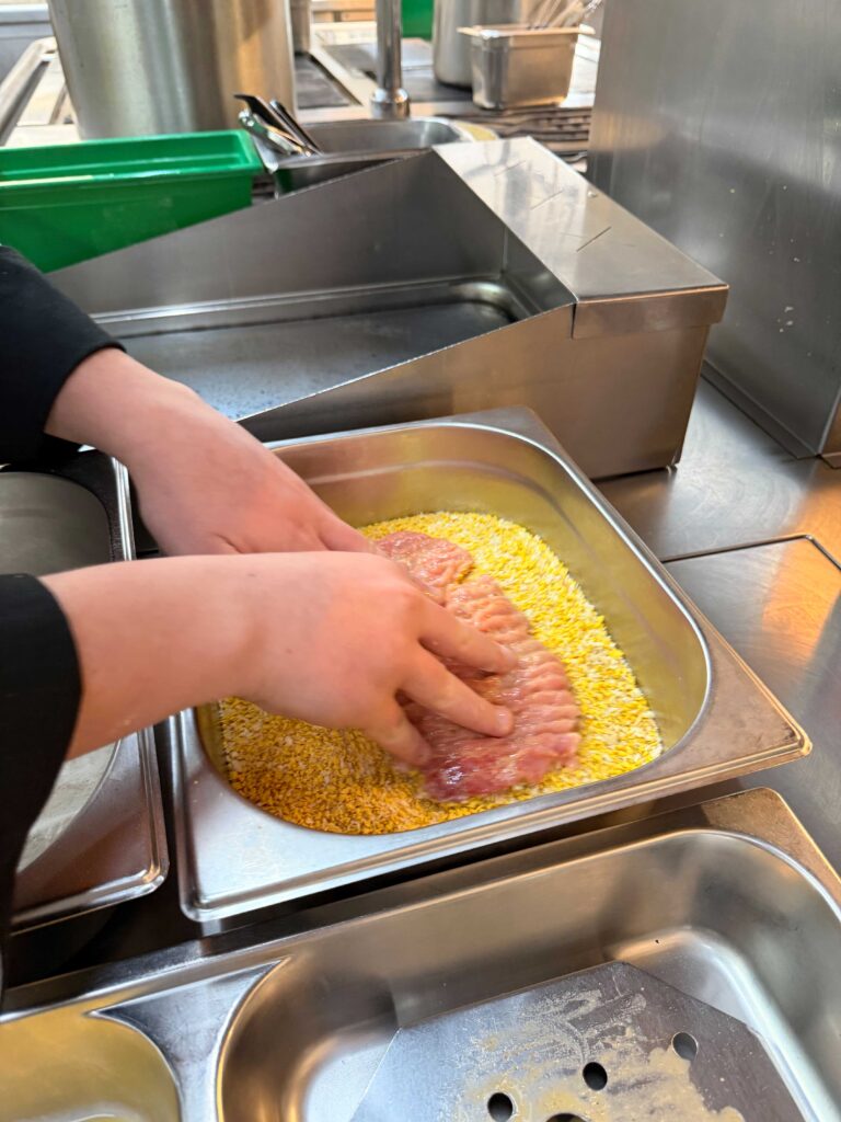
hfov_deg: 56.8
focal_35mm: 24
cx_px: 420
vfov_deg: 71.6
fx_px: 777
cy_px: 561
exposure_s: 1/50
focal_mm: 6.76
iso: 320
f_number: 1.78
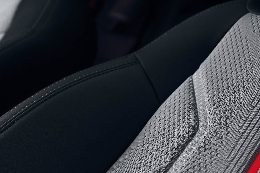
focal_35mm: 81
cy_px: 28
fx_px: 585
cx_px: 219
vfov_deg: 16.7
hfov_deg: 24.5
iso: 800
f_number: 4
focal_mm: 32
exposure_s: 1/13
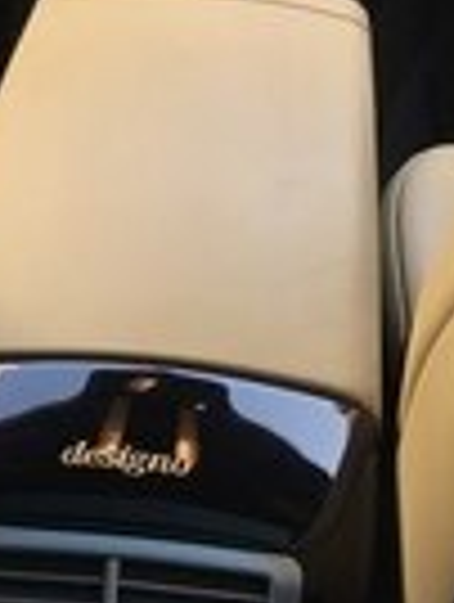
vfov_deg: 17.4
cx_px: 139
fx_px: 1865
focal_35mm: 107
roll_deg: -2.3
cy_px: -144
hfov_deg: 13.8
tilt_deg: -22.3
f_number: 2.2
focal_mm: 4.15
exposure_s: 1/100
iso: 32
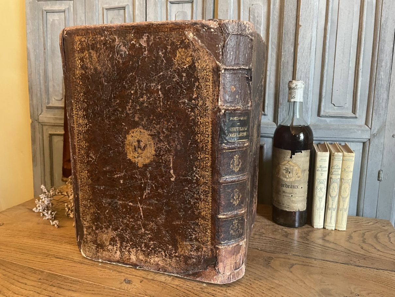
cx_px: 198
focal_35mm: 26
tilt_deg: -10.7
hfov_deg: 67.3
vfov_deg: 53.1
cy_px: 148
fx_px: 297
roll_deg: -0.3
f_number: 1.6
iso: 500
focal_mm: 4.2
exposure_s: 1/33
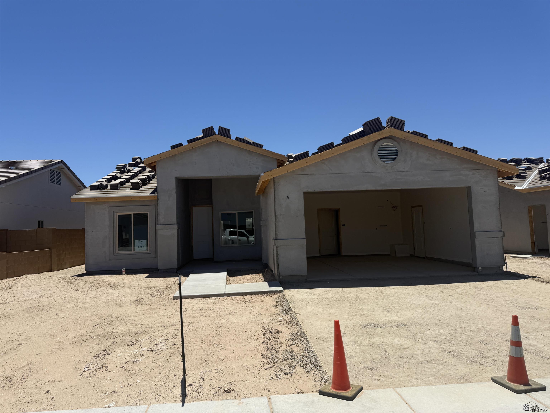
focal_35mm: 24
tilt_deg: +5.2
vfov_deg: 56.8
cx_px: 275
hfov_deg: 71.6
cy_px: 206
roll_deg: +2.5
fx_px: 381
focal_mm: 6.76
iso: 80
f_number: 1.78
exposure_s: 1/8130
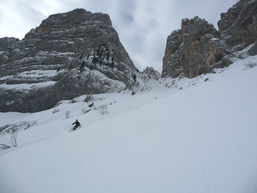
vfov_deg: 49.7
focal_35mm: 28
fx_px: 208
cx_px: 128
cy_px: 96
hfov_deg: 63.4
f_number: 8
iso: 100
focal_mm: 4.7
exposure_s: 1/500
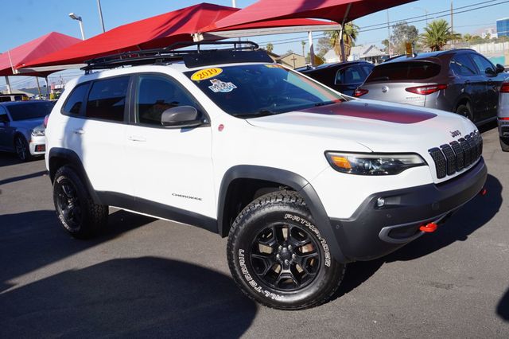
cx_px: 254
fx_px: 466
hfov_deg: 57.2
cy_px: 170
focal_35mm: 33
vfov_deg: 39.9
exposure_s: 1/125
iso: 100
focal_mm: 22
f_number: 14
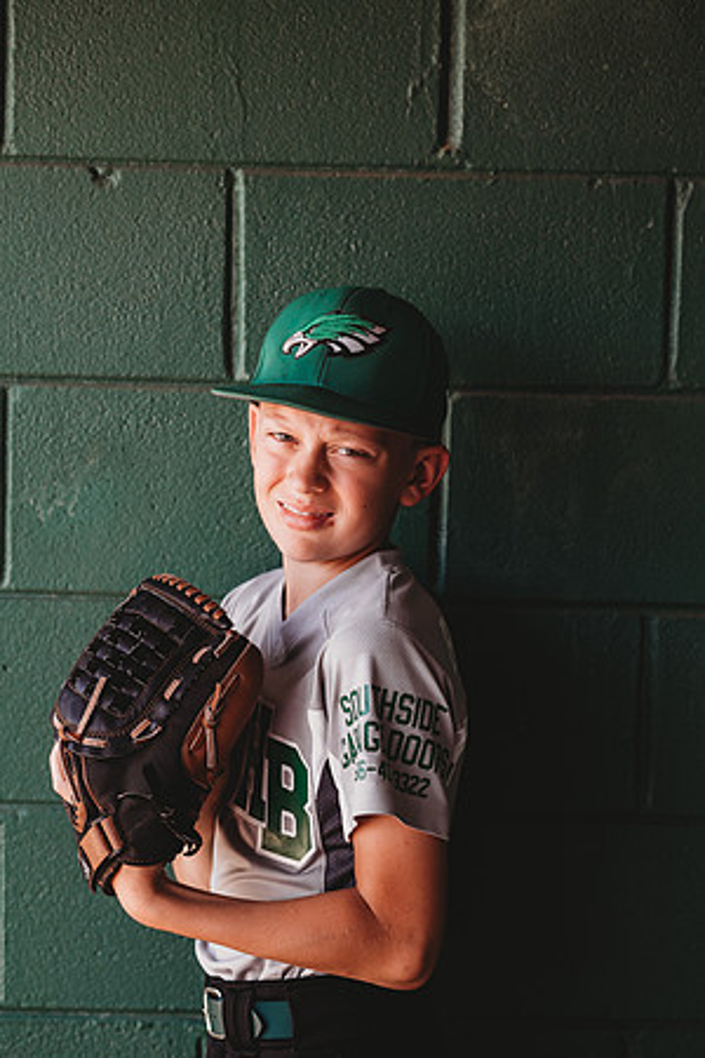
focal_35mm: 85
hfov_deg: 16.1
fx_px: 2497
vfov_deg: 23.9
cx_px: 352
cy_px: 529
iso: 200
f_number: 2.8
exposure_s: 1/250
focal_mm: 85
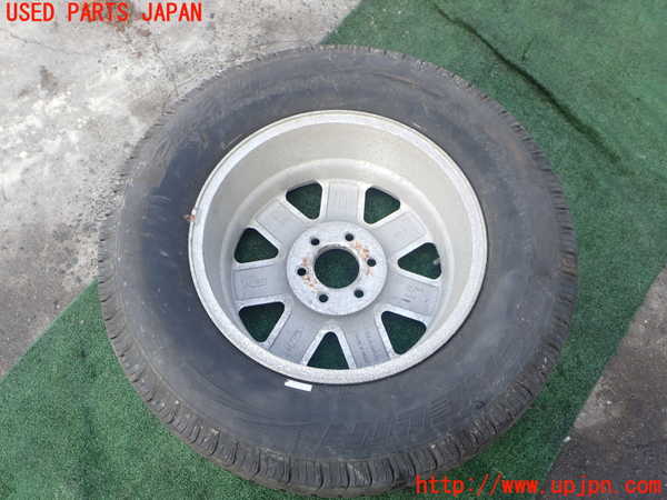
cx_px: 334
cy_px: 250
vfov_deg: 46.8
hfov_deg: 60.0
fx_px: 578
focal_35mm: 30
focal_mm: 5.4
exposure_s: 1/125
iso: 100
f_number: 3.2
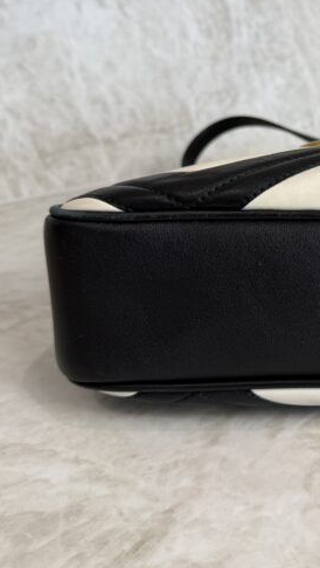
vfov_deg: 47.1
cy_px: 233
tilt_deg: -21.5
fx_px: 648
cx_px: 343
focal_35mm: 43
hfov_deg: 25.9
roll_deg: -0.2
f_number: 1.78
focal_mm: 6.76
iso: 80
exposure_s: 1/120
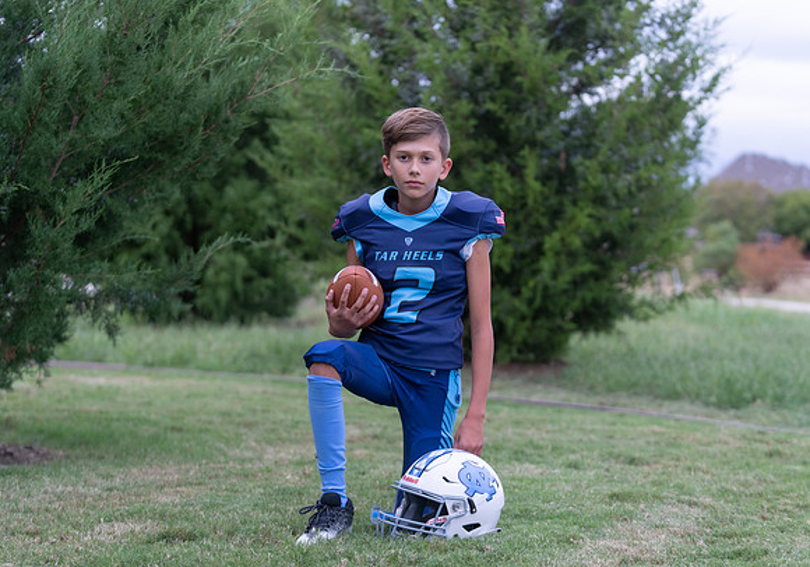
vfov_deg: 17.2
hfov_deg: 24.3
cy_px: 263
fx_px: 1879
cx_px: 425
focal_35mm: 82
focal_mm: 72
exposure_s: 1/320
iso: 500
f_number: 2.8
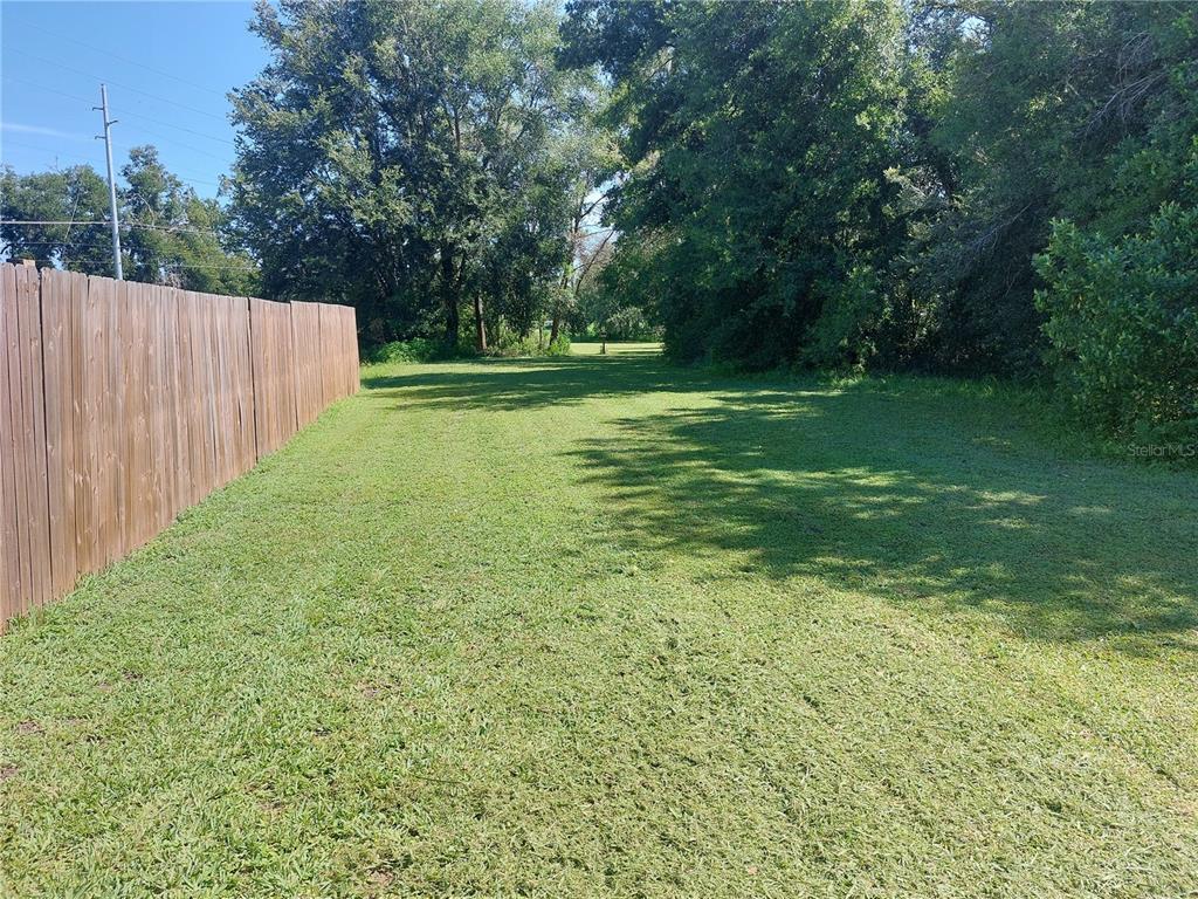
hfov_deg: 71.6
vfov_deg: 56.8
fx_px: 831
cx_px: 599
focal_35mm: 24
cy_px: 450
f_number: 1.8
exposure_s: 1/379
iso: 25
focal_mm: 5.23
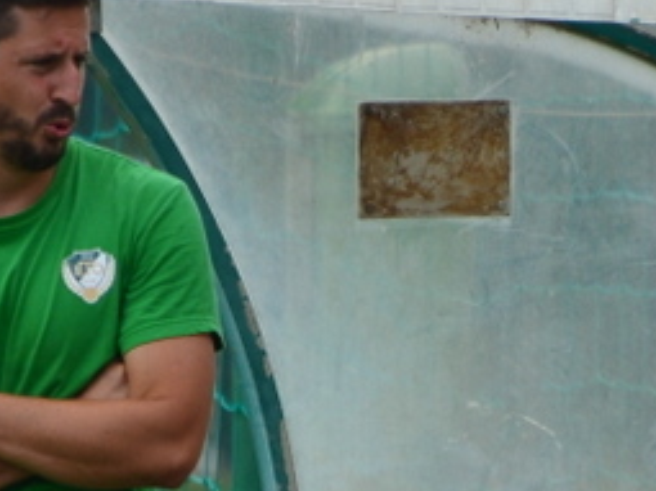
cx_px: 983
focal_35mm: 2032
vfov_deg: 0.7
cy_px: 855
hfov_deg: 1.0
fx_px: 38490
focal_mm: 300
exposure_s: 1/500
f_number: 5.6
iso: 200
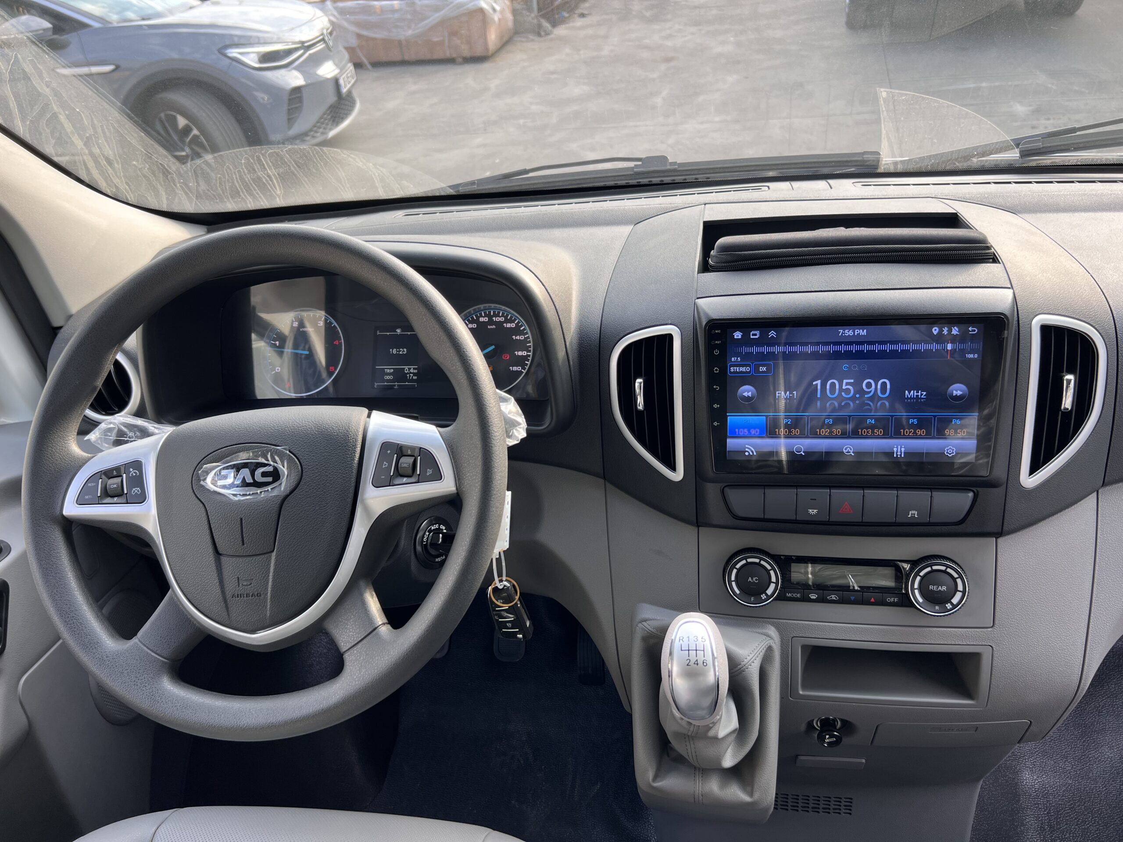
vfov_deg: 53.1
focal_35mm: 26
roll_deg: +7.6
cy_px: 421
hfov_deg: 67.3
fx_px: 843
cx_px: 562
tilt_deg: -33.7
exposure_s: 1/184
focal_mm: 5.7
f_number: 1.5
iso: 40
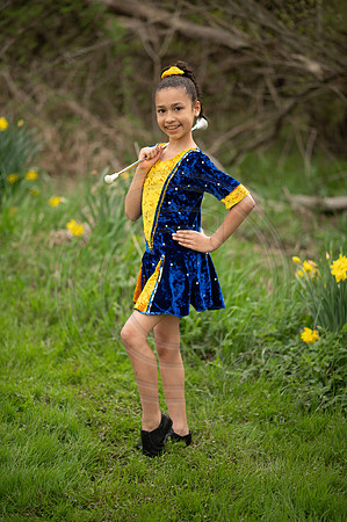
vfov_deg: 23.9
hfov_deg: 16.0
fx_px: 1232
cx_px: 174
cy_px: 261
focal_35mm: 85
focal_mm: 85
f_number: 1.8
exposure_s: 1/500
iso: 100
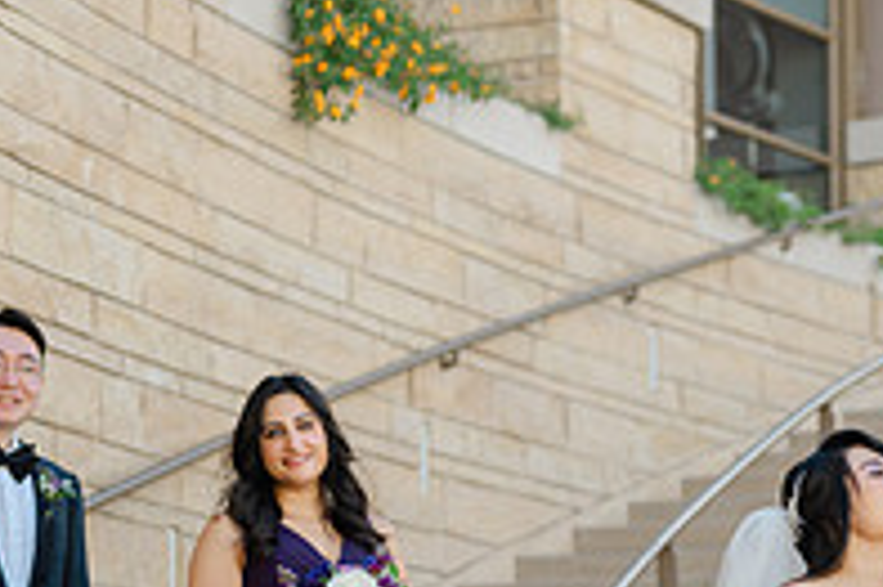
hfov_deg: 13.4
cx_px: 905
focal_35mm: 151
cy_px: 665
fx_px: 3701
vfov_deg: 9.0
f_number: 2
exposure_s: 1/640
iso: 64
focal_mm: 50
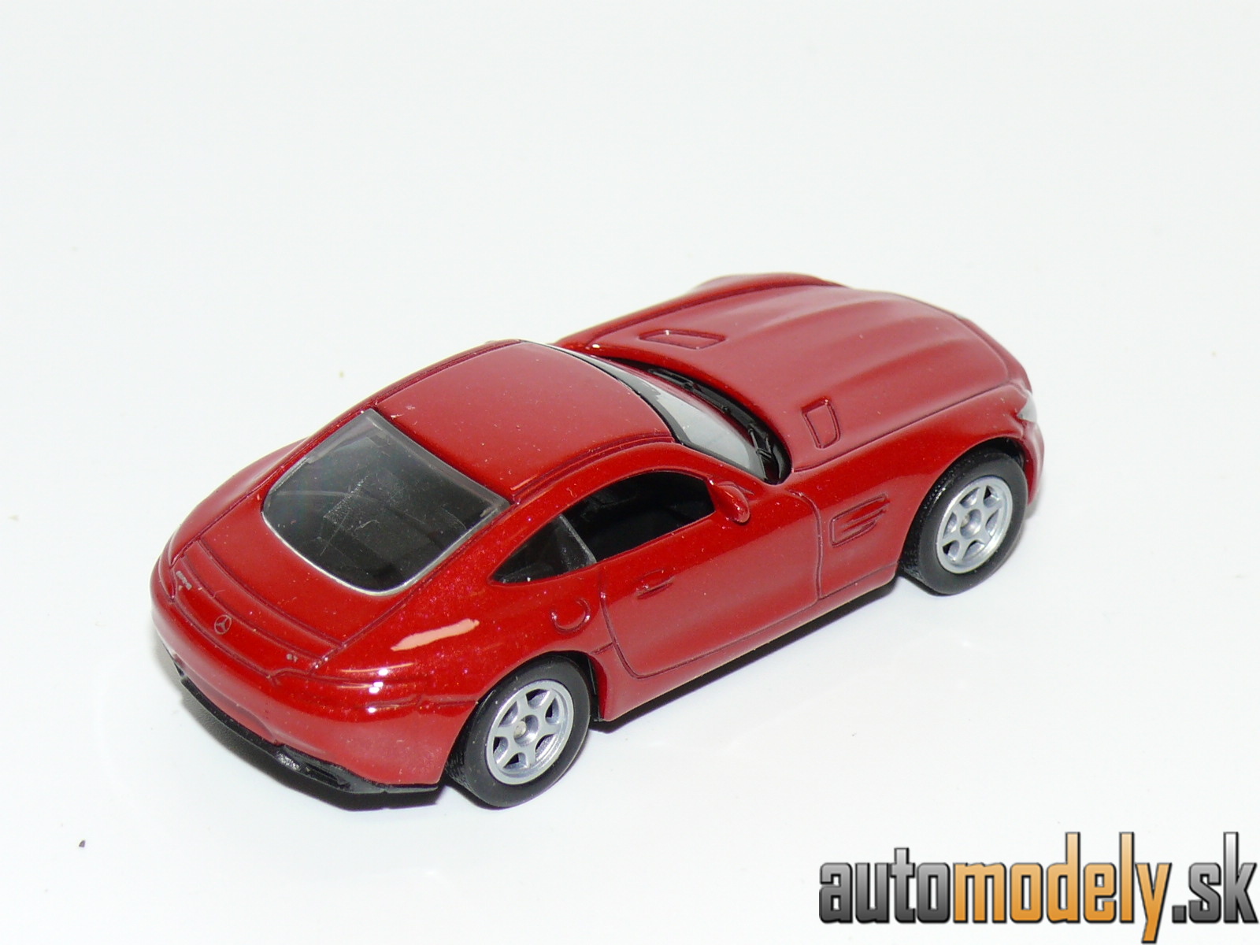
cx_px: 630
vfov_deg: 13.5
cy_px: 472
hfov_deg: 17.9
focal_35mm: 110
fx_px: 4004
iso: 100
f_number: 4
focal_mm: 14
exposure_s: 1/30
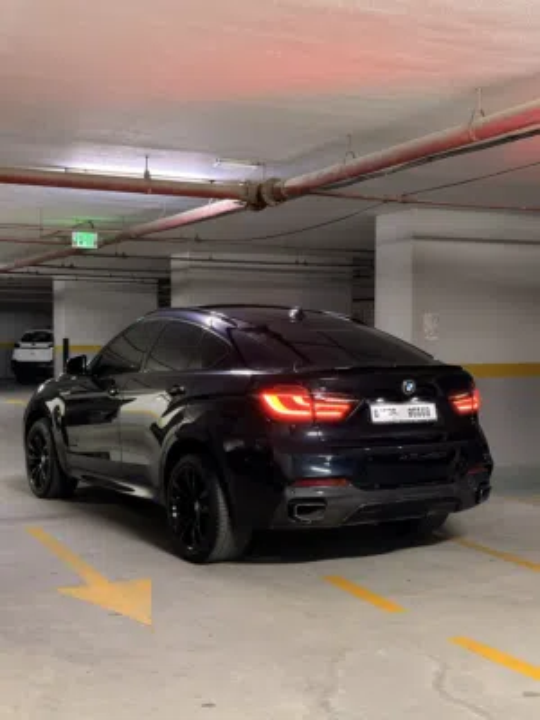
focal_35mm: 48
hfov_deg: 30.3
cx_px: 270
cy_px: 360
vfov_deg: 39.7
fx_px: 998
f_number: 1.78
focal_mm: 6.76
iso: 640
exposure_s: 1/17
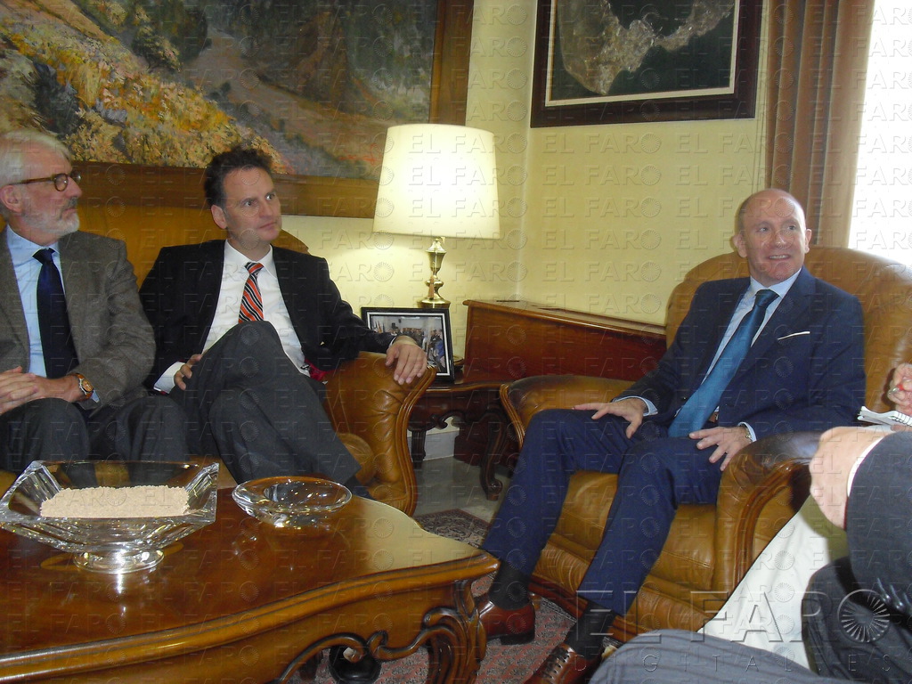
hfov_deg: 51.4
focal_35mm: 36
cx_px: 456
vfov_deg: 39.7
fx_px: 948
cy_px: 342
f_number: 3.1
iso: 400
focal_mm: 6.3
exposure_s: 1/60
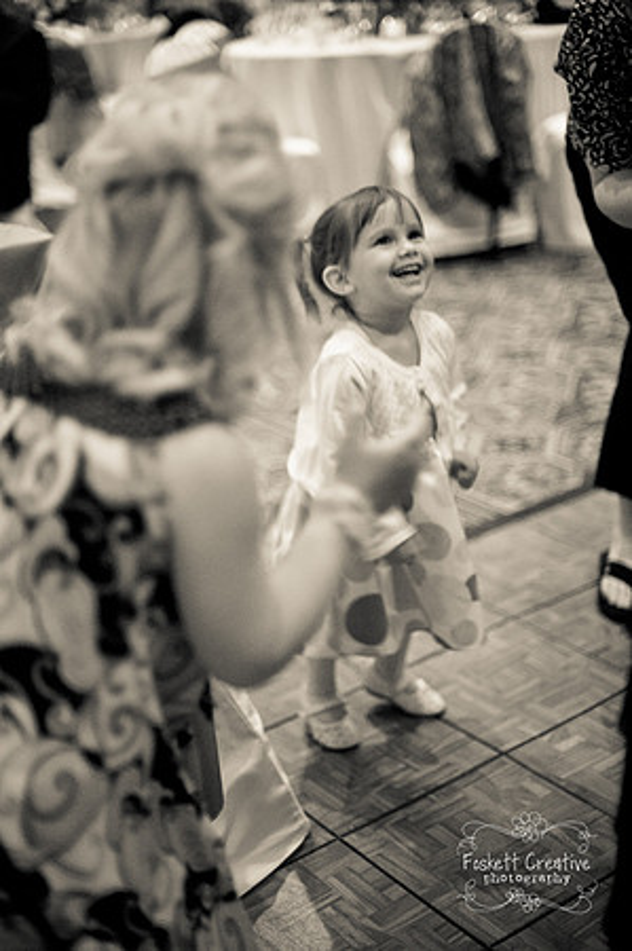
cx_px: 316
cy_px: 476
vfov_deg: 39.6
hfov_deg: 26.9
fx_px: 1320
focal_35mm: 50
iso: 4000
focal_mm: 50
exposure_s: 1/80
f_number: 1.4
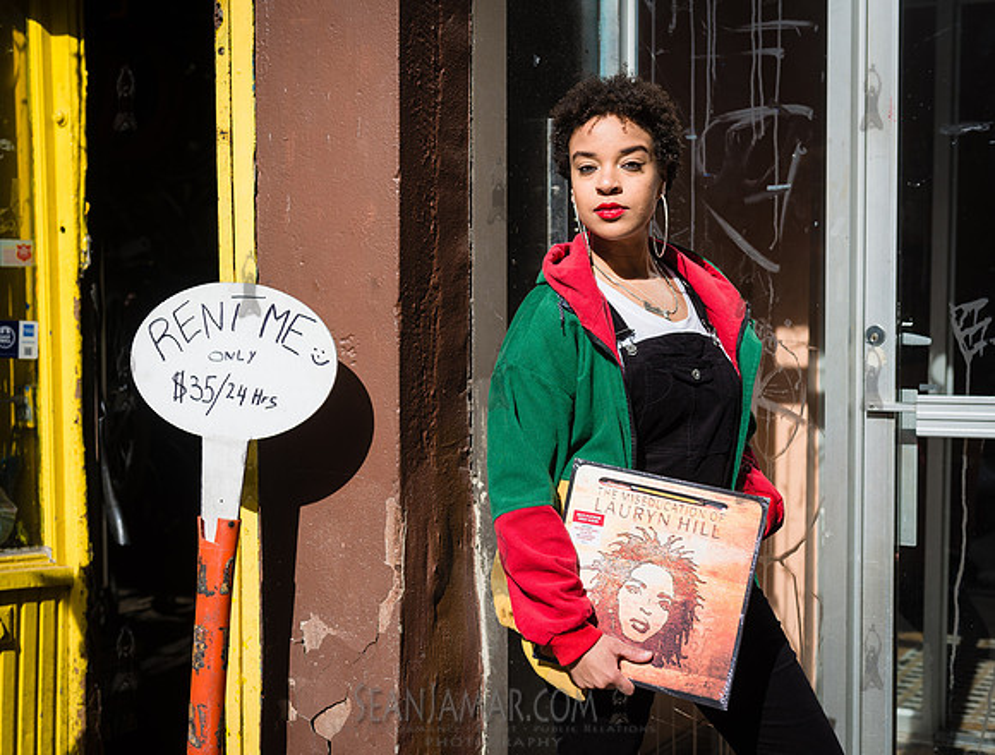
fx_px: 1500
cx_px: 541
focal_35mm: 52
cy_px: 396
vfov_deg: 28.2
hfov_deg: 36.7
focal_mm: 45
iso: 200
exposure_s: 1/2500
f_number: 4
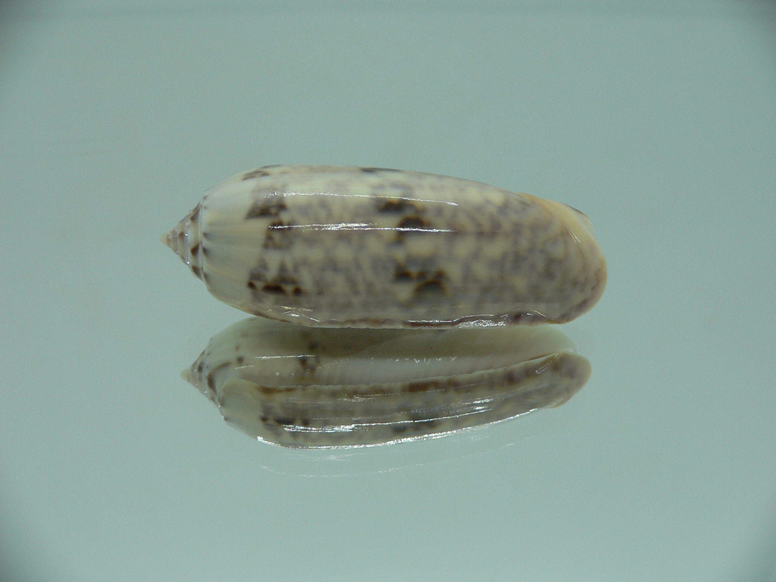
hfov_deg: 52.6
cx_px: 388
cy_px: 291
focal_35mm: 35
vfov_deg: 40.7
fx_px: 785
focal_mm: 4.6
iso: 80
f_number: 2.8
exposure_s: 1/60
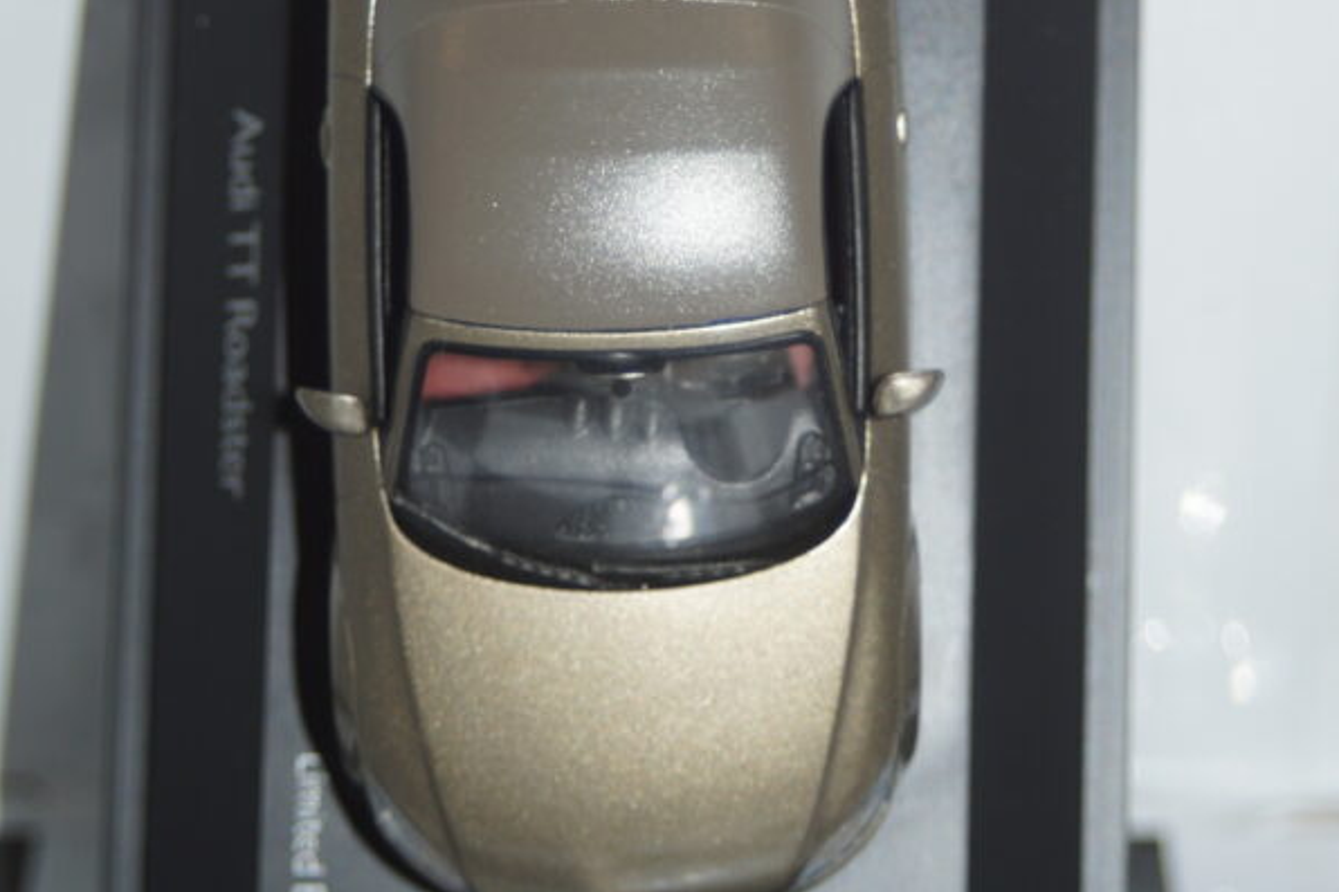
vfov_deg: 10.0
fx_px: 5057
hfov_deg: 15.1
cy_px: 162
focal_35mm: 136
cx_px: 672
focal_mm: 60
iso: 200
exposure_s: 1/60
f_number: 5.6
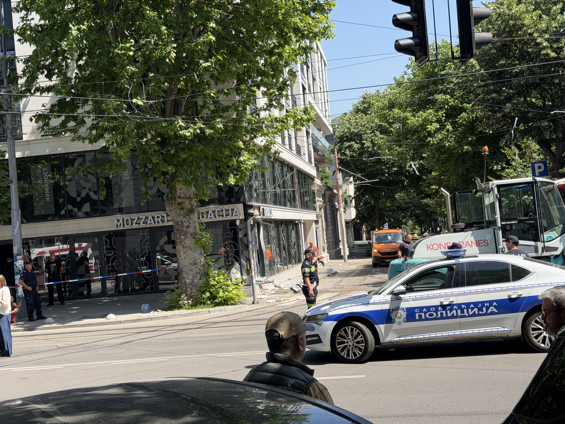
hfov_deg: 39.7
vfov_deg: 30.3
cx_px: 282
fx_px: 783
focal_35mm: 48
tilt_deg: +2.0
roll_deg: +5.4
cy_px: 212
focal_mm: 6.76
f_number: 1.78
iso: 80
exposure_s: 1/2762
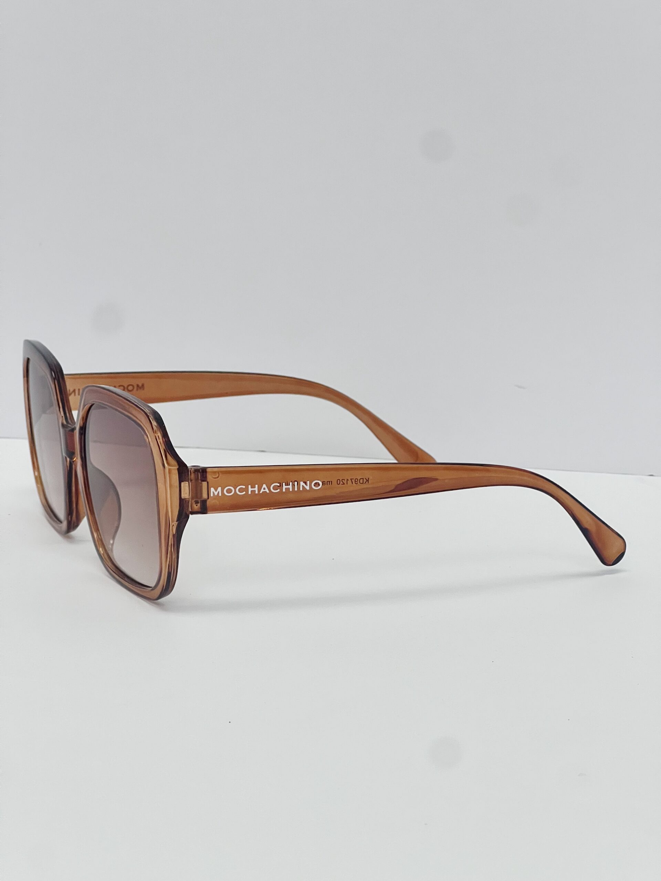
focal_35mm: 77
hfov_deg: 19.1
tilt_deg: -11.8
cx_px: 330
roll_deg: -1.8
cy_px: 440
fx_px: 1960
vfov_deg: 25.3
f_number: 2.8
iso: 200
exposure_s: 1/120
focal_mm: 9
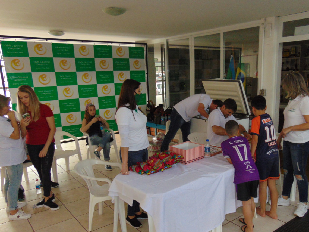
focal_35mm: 30
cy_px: 138
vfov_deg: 46.6
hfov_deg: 59.5
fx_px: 268
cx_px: 184
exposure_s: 1/30
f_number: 3
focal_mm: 4.5
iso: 200
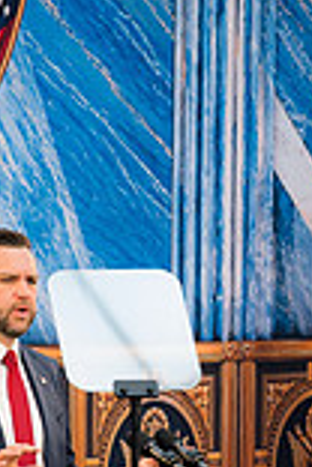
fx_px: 5629
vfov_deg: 4.8
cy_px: 503
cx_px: 60
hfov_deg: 3.2
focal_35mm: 433
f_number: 2.8
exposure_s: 1/200
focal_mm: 150
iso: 250
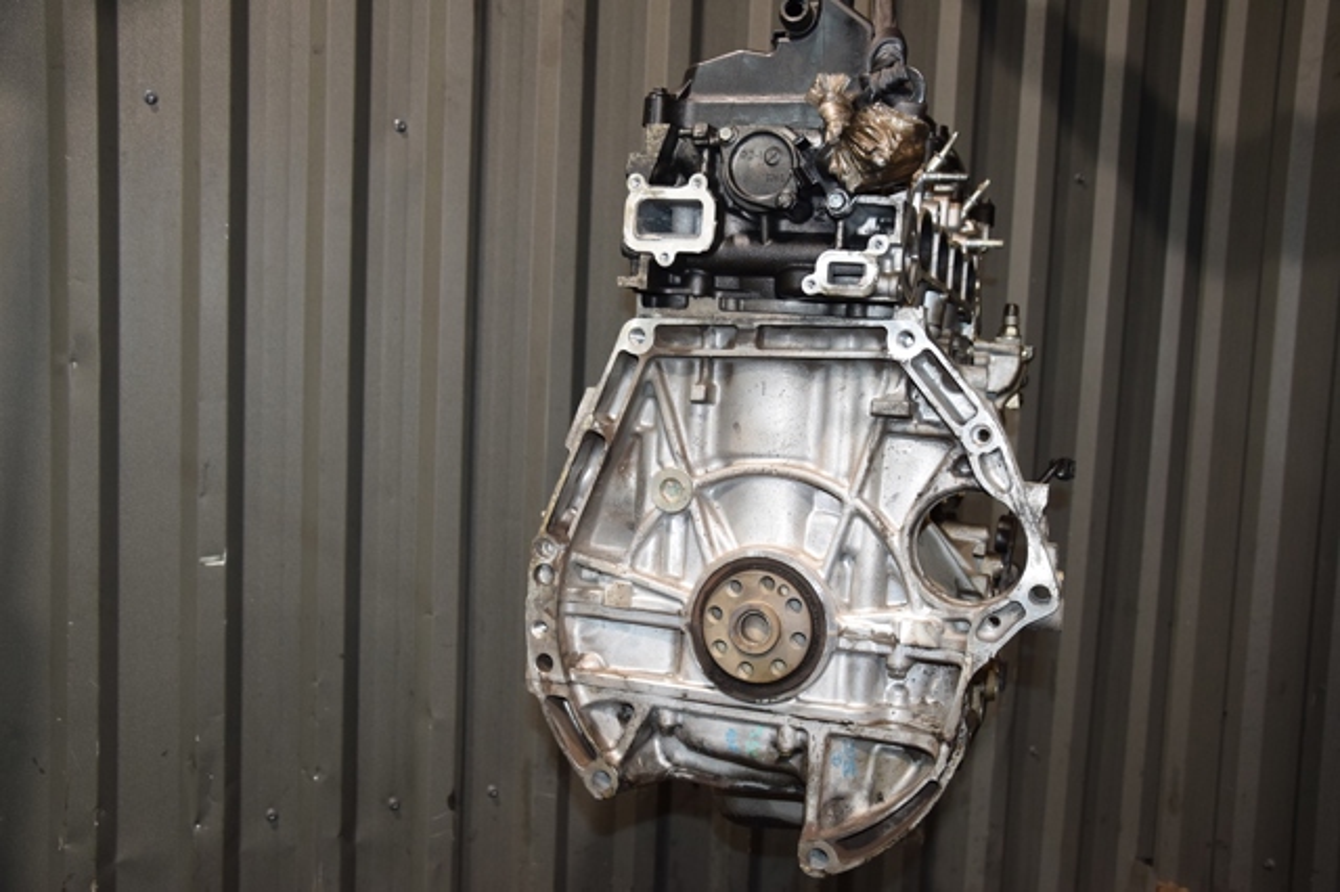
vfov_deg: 36.8
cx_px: 670
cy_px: 446
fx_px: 1339
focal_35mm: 36
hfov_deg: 53.2
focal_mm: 24
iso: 800
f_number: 5
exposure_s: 1/60
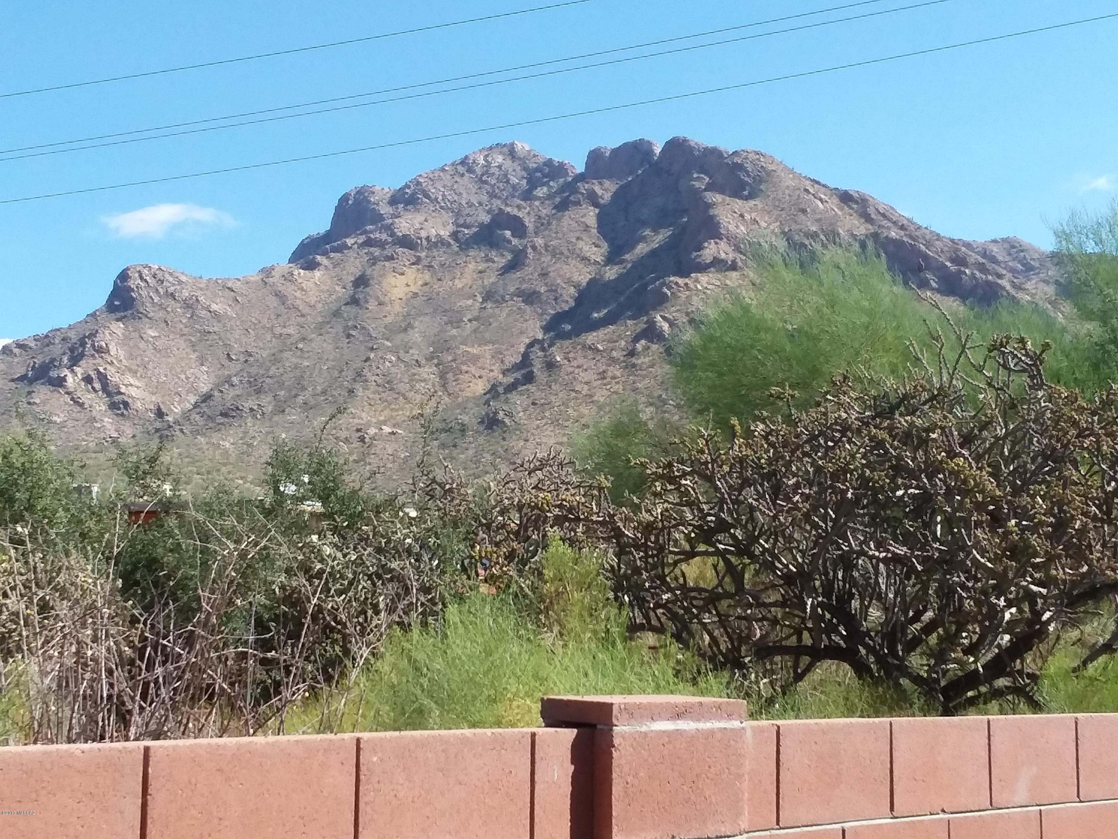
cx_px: 559
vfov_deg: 51.4
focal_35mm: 27
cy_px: 420
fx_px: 872
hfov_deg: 65.3
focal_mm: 2.91
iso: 50
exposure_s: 1/939
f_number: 1.9
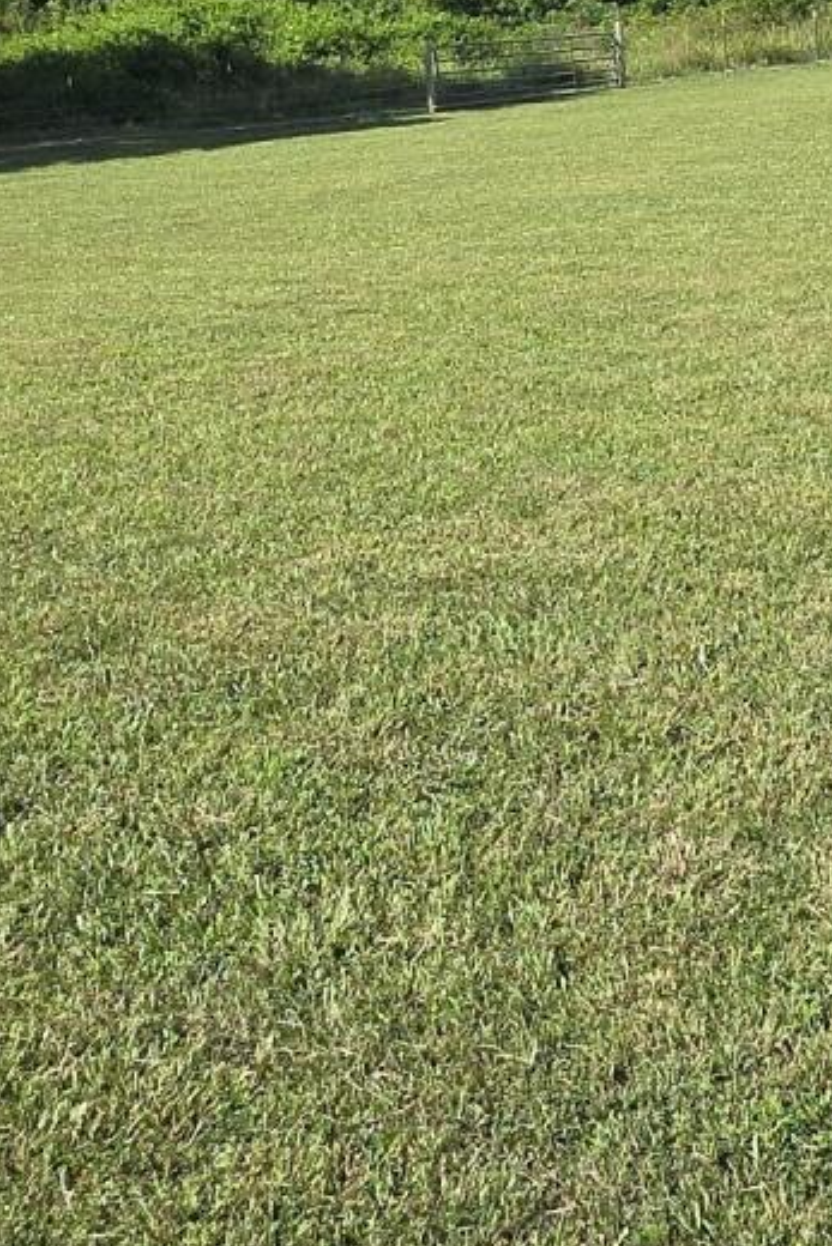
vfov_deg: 37.8
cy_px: 434
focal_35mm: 52
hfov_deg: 25.0
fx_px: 1801
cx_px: 786
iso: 50
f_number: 2.2
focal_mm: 2.2
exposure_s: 1/1814
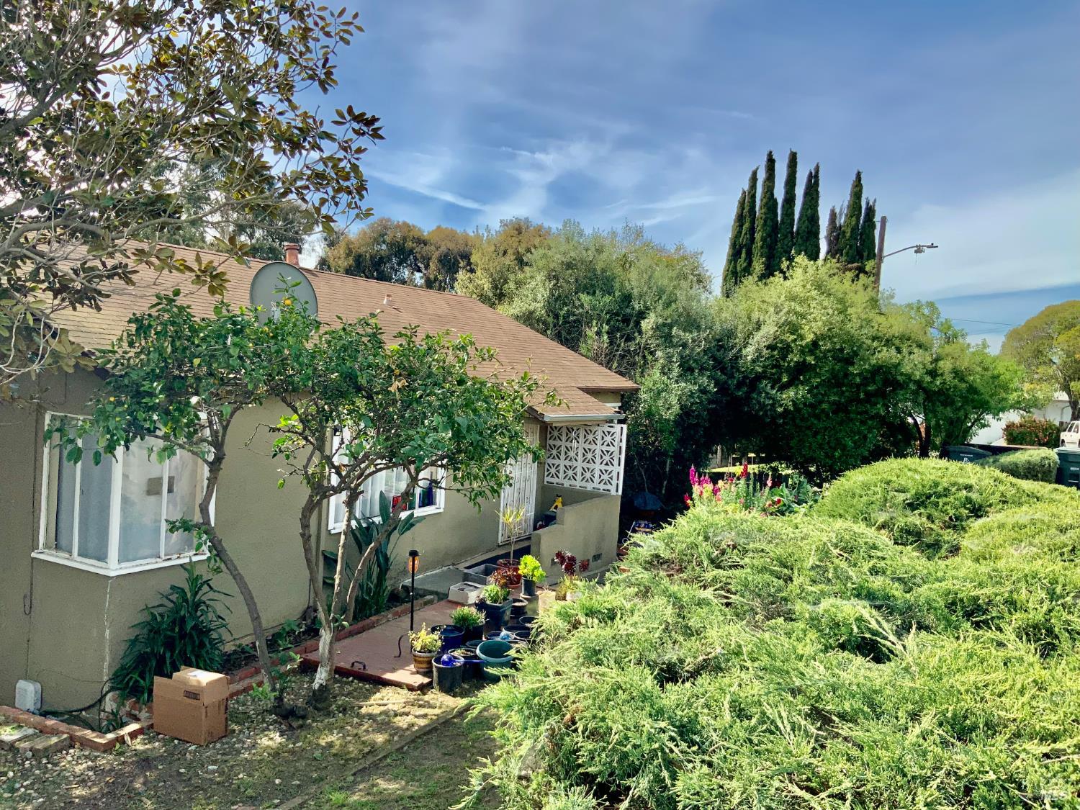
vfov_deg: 48.2
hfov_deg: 61.7
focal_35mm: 29
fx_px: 905
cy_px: 405
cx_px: 540
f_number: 1.8
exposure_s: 1/1490
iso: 16
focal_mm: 3
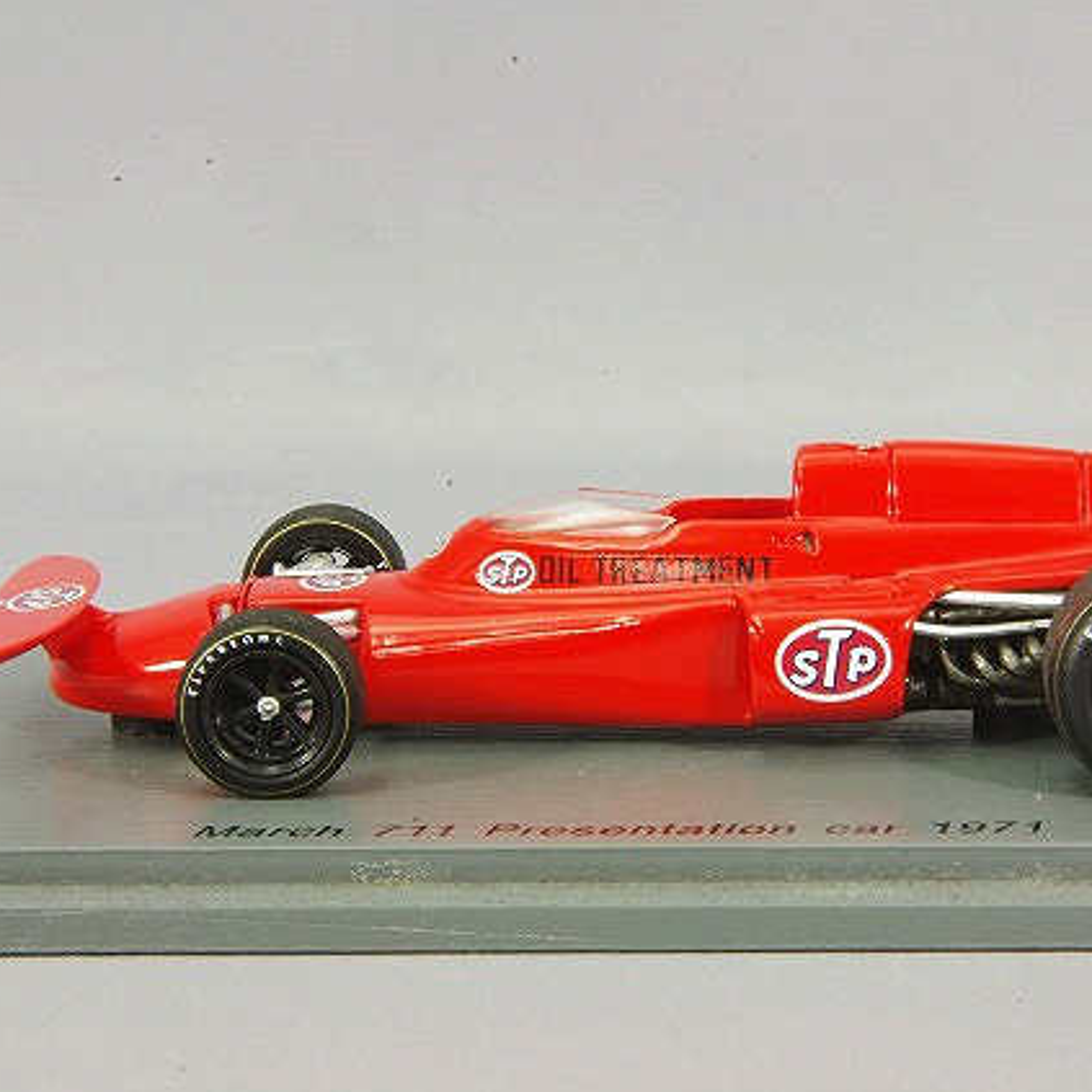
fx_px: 5139
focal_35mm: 144
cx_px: 661
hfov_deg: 12.1
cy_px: 546
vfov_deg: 12.1
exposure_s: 1
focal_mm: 75
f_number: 32
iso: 400
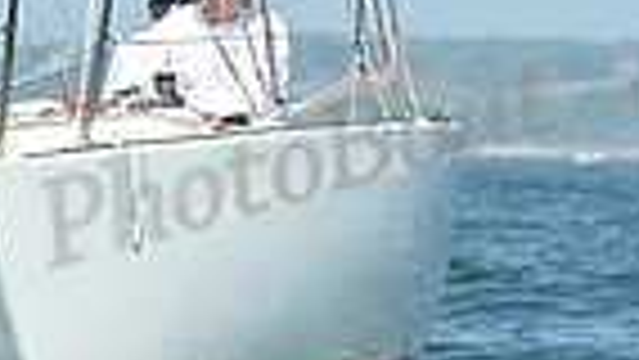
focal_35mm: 853
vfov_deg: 1.4
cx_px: -189
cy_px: -20
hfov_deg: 2.5
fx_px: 14458
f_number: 7.1
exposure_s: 1/1000
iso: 320
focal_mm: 200
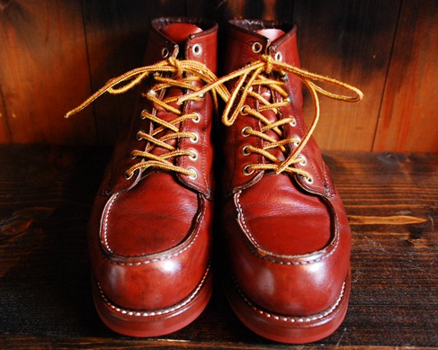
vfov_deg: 39.1
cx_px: 220
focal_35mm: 38
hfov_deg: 48.0
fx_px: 492
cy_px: 178
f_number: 3.8
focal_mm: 22
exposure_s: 1/25
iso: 1000
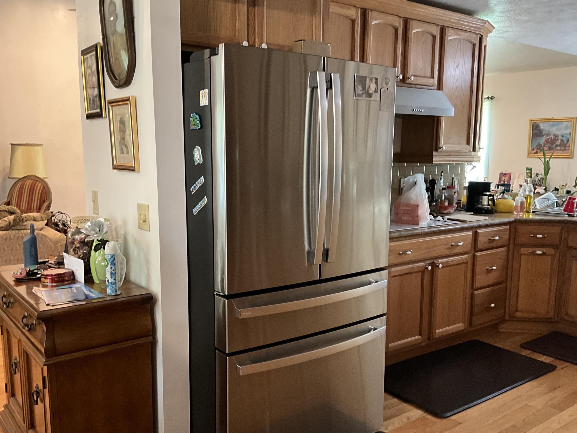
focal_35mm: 33
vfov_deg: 42.9
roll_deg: -0.6
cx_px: 283
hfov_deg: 55.3
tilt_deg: -9.3
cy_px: 238
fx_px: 550
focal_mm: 3
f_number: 1.8
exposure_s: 1/40
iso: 200
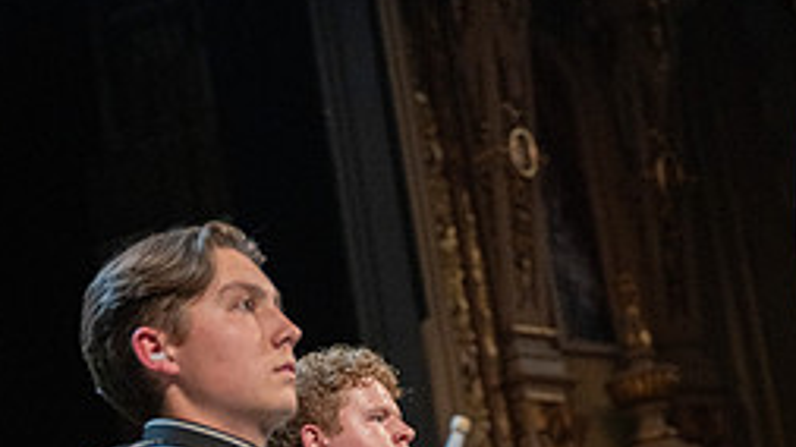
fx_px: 1772
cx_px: 400
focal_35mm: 84
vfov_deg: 13.9
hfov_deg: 25.3
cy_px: 563
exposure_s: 1/500
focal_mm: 45
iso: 12800
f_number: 2.8
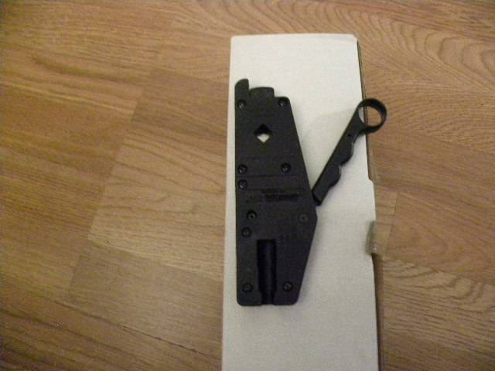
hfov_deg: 67.3
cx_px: 248
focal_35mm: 26
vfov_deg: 53.1
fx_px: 372
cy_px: 186
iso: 800
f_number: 2.8
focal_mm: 4.6
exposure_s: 1/5
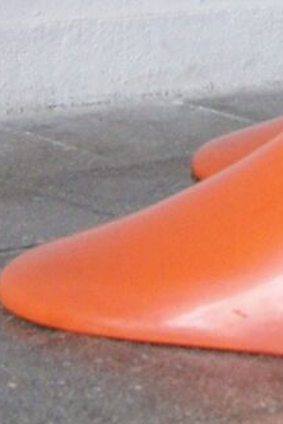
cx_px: 611
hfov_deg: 6.2
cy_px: -397
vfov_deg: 9.0
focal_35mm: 216
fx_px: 2547
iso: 400
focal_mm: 24
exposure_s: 1/125
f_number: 5.6
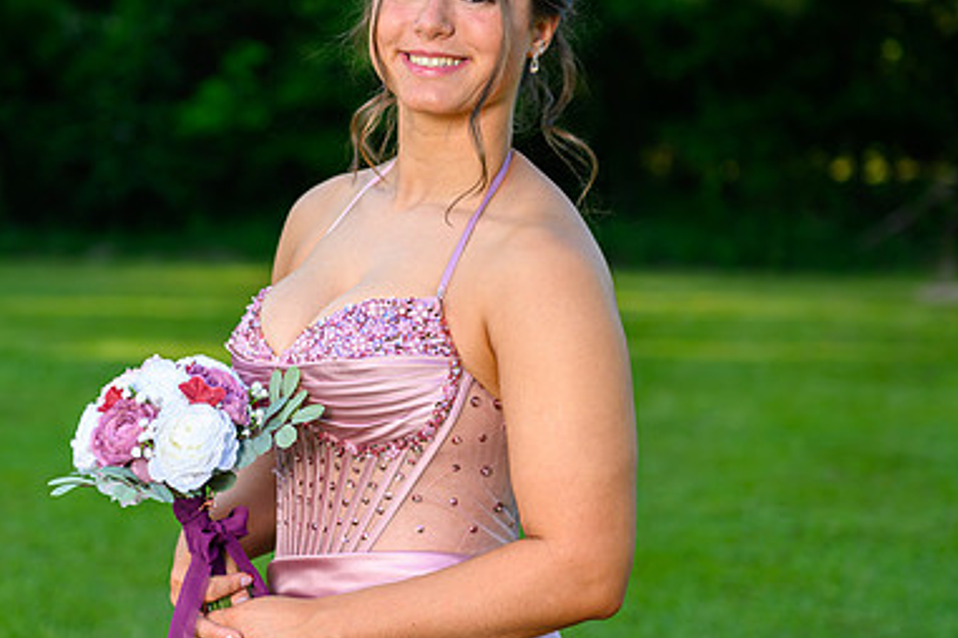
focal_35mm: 113
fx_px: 3007
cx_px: 302
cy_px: 285
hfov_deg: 18.0
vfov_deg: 12.1
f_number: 2.8
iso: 100
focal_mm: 70
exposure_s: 1/250
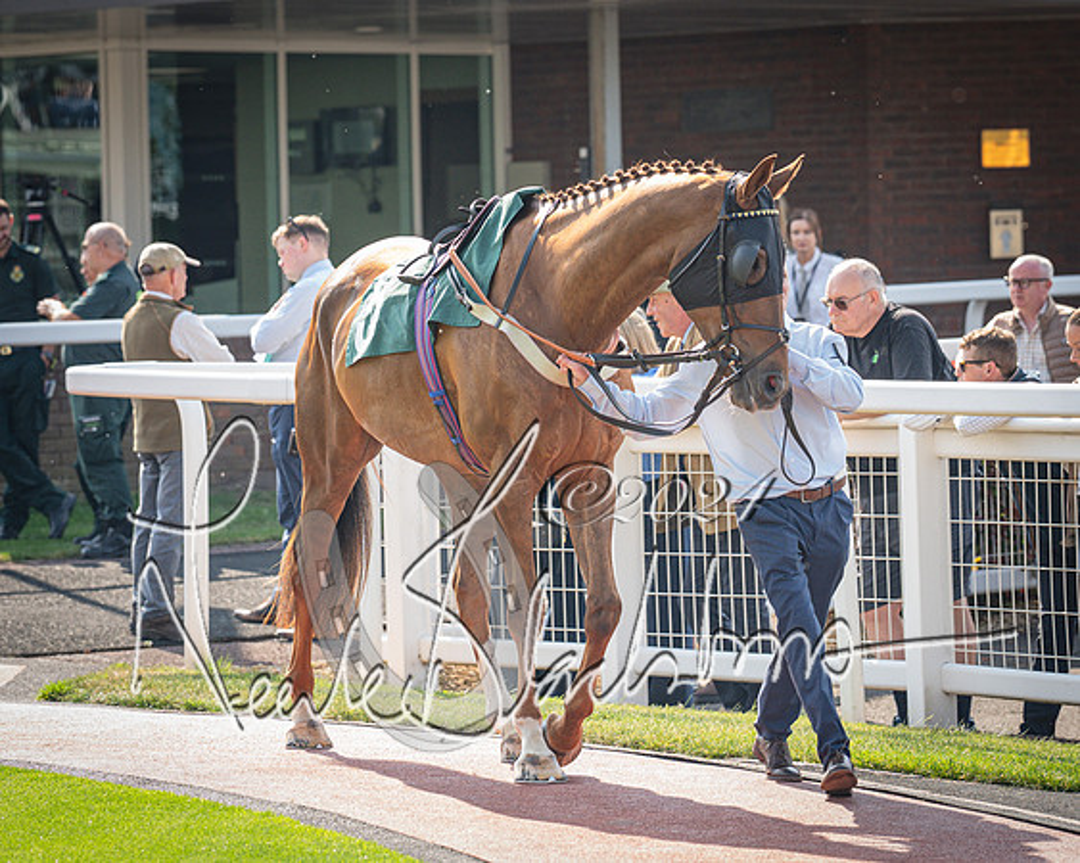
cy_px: 303
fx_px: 6392
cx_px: 673
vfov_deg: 7.7
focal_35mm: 200
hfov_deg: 9.7
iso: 800
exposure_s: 1/1400
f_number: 4
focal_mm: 135
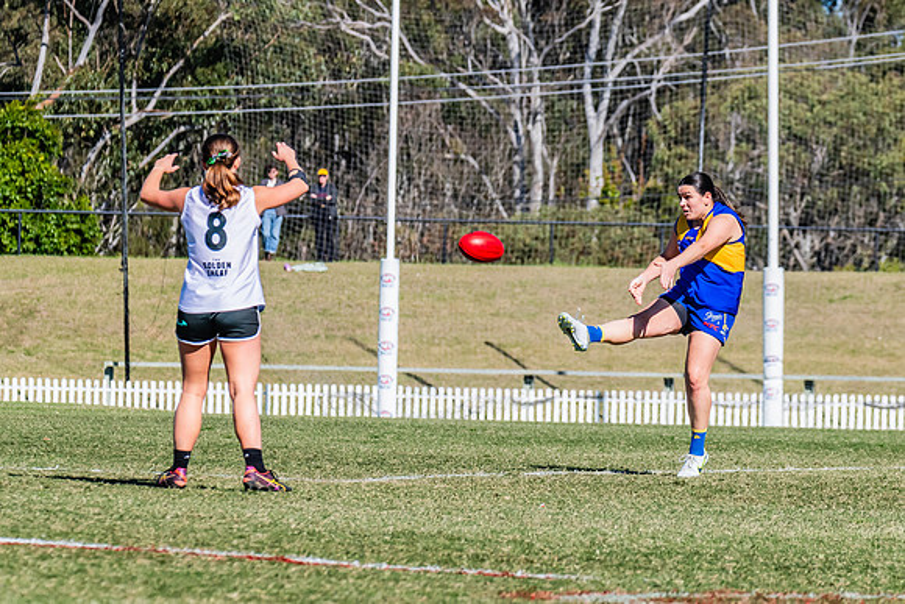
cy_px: 301
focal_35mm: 378
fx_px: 9508
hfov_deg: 5.4
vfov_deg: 3.6
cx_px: 713
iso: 640
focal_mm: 240
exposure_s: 1/1250
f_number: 11
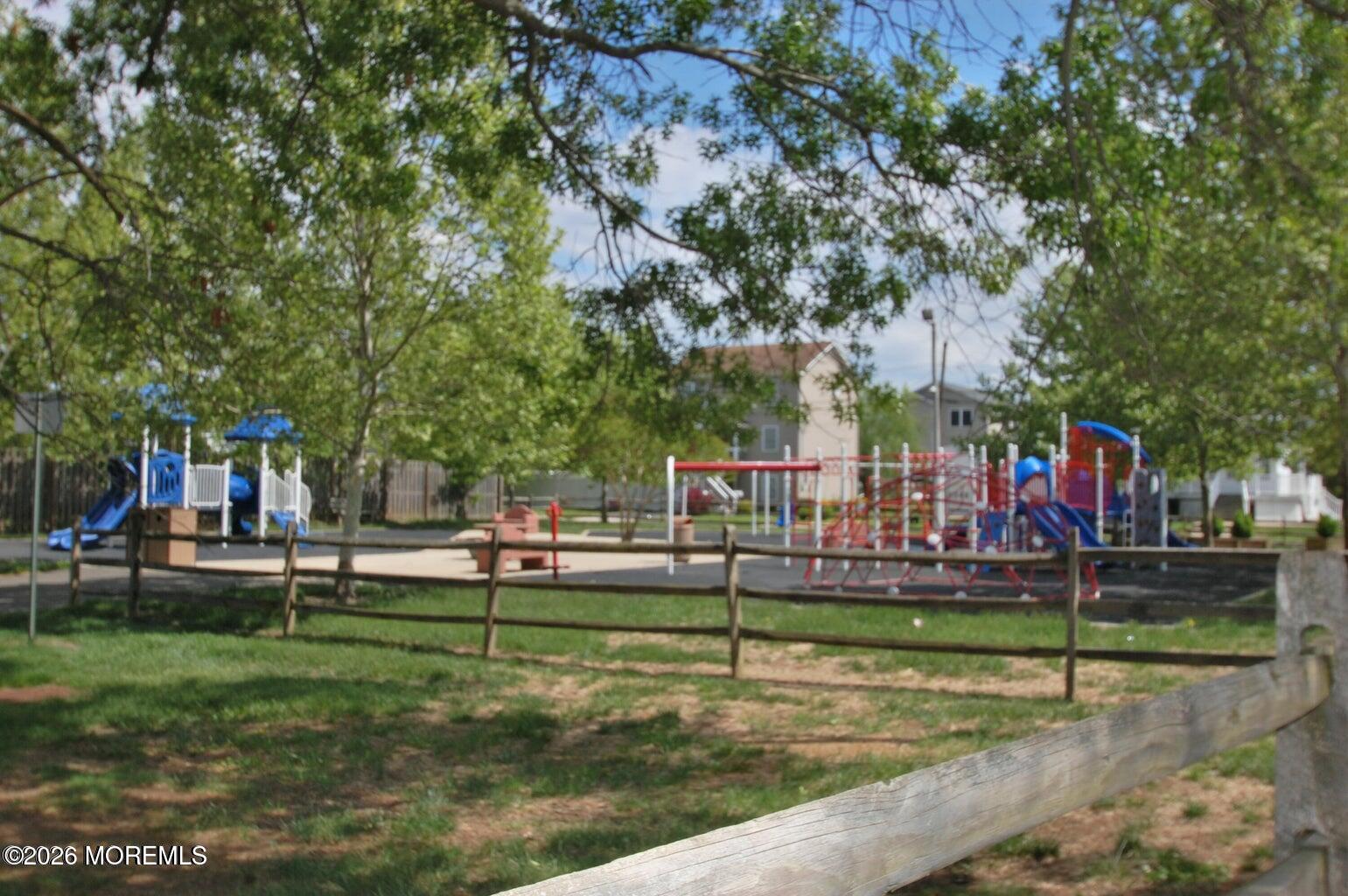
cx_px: 674
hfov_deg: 53.2
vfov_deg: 36.8
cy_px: 448
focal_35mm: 36
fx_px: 1347
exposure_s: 1/320
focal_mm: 24
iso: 200
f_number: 9
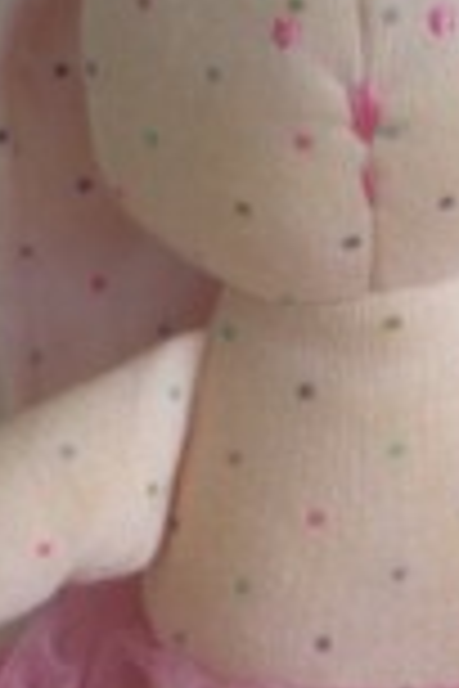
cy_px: 648
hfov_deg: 10.2
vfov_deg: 15.1
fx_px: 2563
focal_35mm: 134
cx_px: 387
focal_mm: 6.3
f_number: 3.1
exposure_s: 1/60
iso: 156
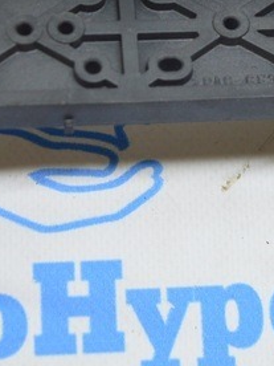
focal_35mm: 123
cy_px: -21
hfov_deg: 12.1
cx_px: 127
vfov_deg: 15.7
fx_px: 1296
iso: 400
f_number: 3.8
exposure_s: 1/50
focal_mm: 23
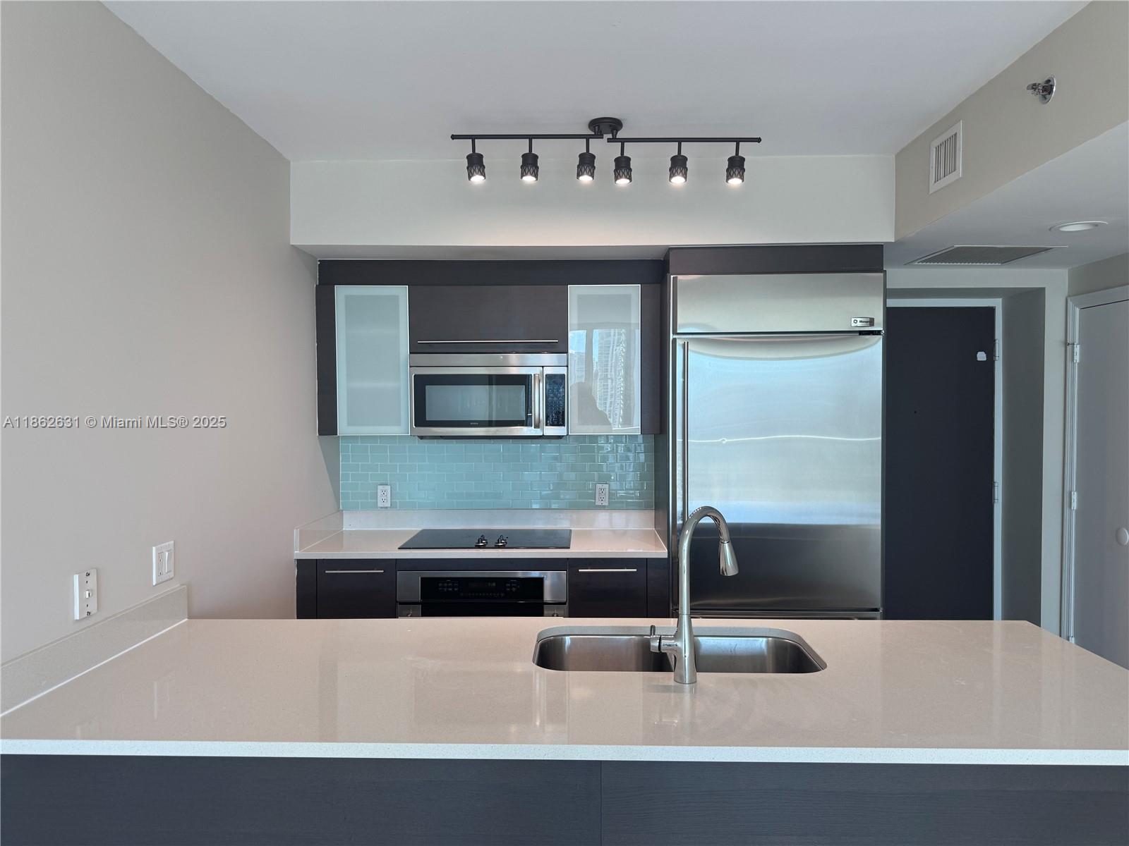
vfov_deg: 56.8
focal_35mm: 24
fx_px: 783
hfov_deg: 71.6
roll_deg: +0.4
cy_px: 423
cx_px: 564
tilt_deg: -1.4
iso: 64
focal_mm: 6.76
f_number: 1.78
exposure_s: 1/120
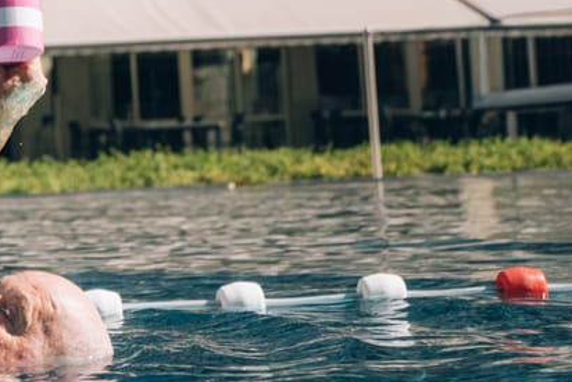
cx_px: -143
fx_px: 2162
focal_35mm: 136
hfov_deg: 14.5
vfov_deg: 9.9
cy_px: -72
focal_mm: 35
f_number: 2.8
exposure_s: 1/4000
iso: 250
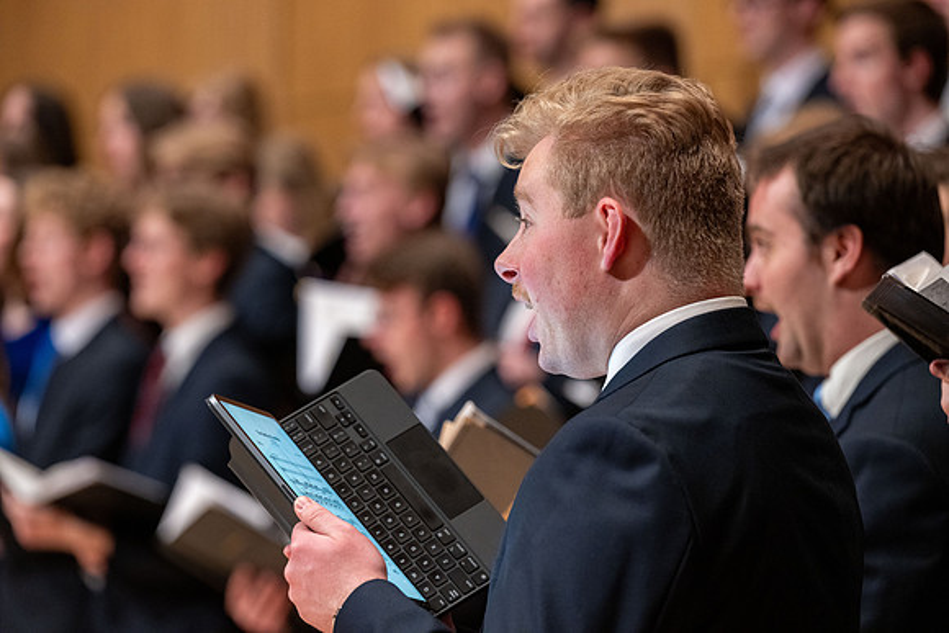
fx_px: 4482
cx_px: 474
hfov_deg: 12.1
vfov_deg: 8.1
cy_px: 316
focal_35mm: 170
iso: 2500
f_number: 4
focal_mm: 170
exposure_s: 1/200
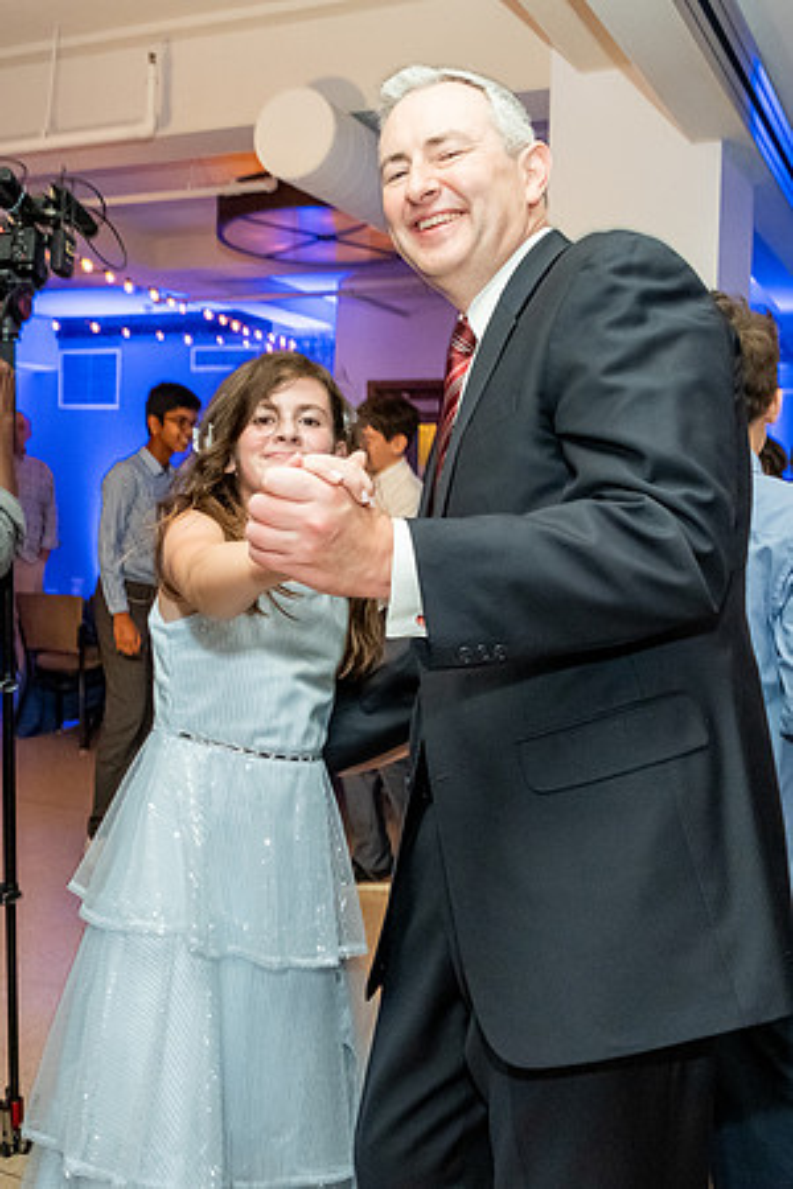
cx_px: 271
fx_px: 1270
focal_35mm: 38
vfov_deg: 50.2
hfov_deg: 34.4
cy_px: 561
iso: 3200
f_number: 5.6
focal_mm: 16
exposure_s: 1/60
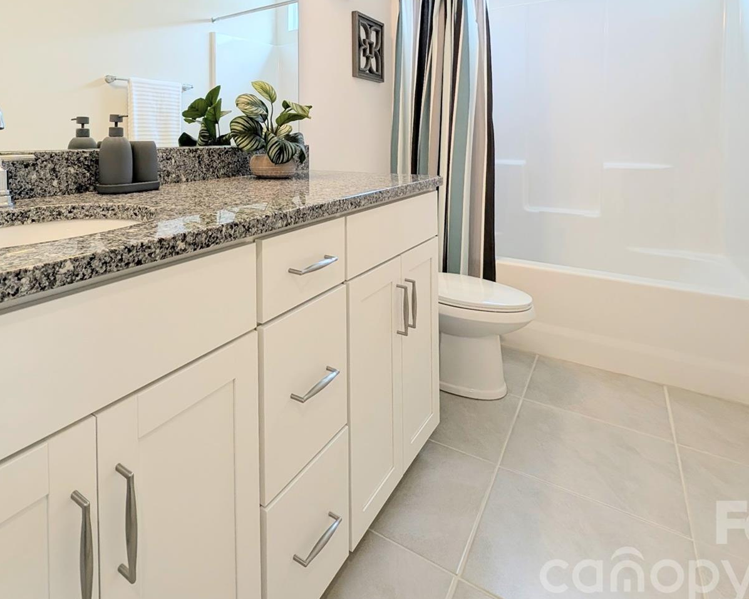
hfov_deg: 78.8
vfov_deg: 63.7
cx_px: 276
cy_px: 143
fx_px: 443
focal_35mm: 20
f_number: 1.95
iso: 45
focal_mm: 2.23
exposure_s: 1/123
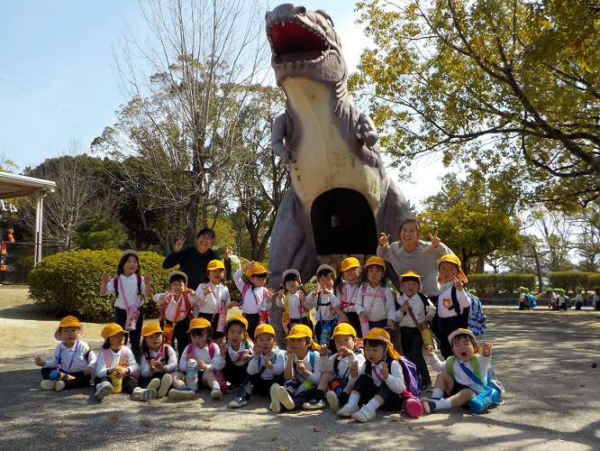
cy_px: 226
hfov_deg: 59.9
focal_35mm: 30
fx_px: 520
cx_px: 300
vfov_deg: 46.8
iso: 125
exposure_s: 1/1000
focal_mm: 4.1
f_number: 3.3
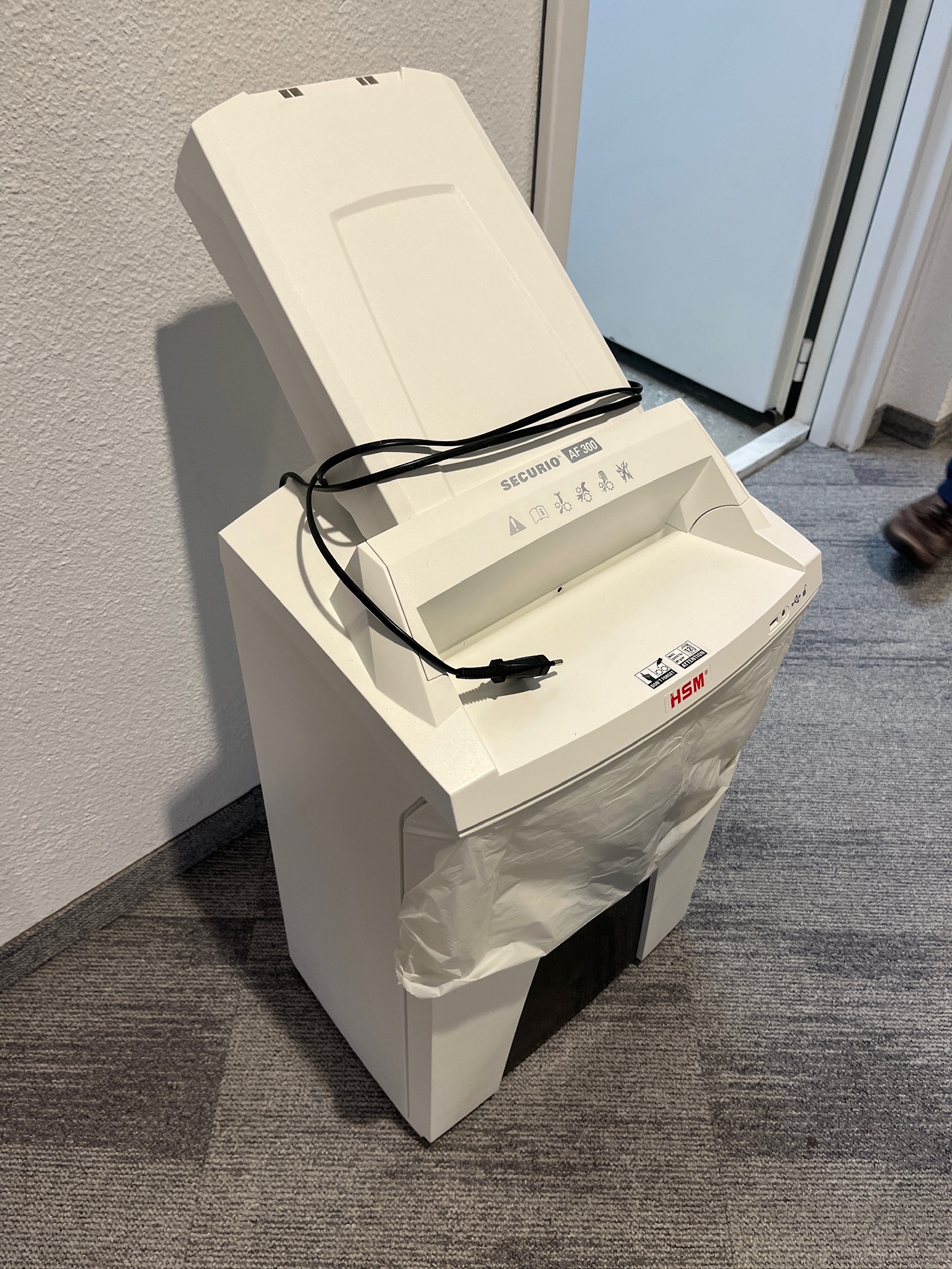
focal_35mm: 26
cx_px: 476
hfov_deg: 53.1
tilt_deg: -41.8
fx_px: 953
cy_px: 634
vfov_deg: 67.3
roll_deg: -3.2
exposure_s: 1/100
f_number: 1.6
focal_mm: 5.1
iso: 100
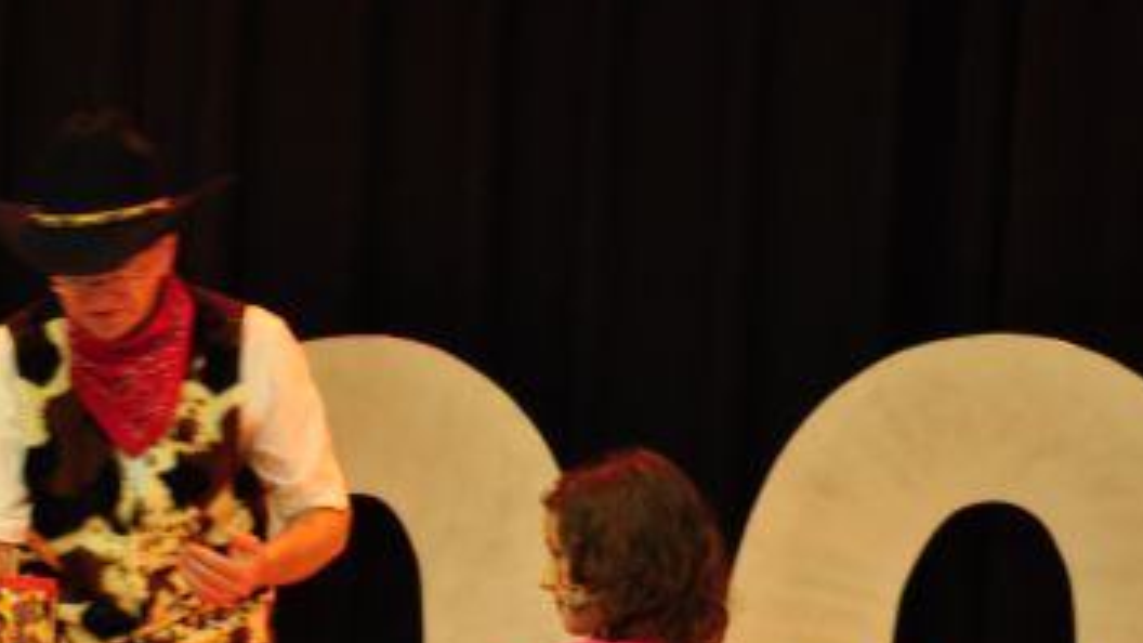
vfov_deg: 5.5
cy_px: 719
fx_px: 6698
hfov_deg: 9.7
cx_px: -32
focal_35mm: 221
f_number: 5.3
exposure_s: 1/30
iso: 1000
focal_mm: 62
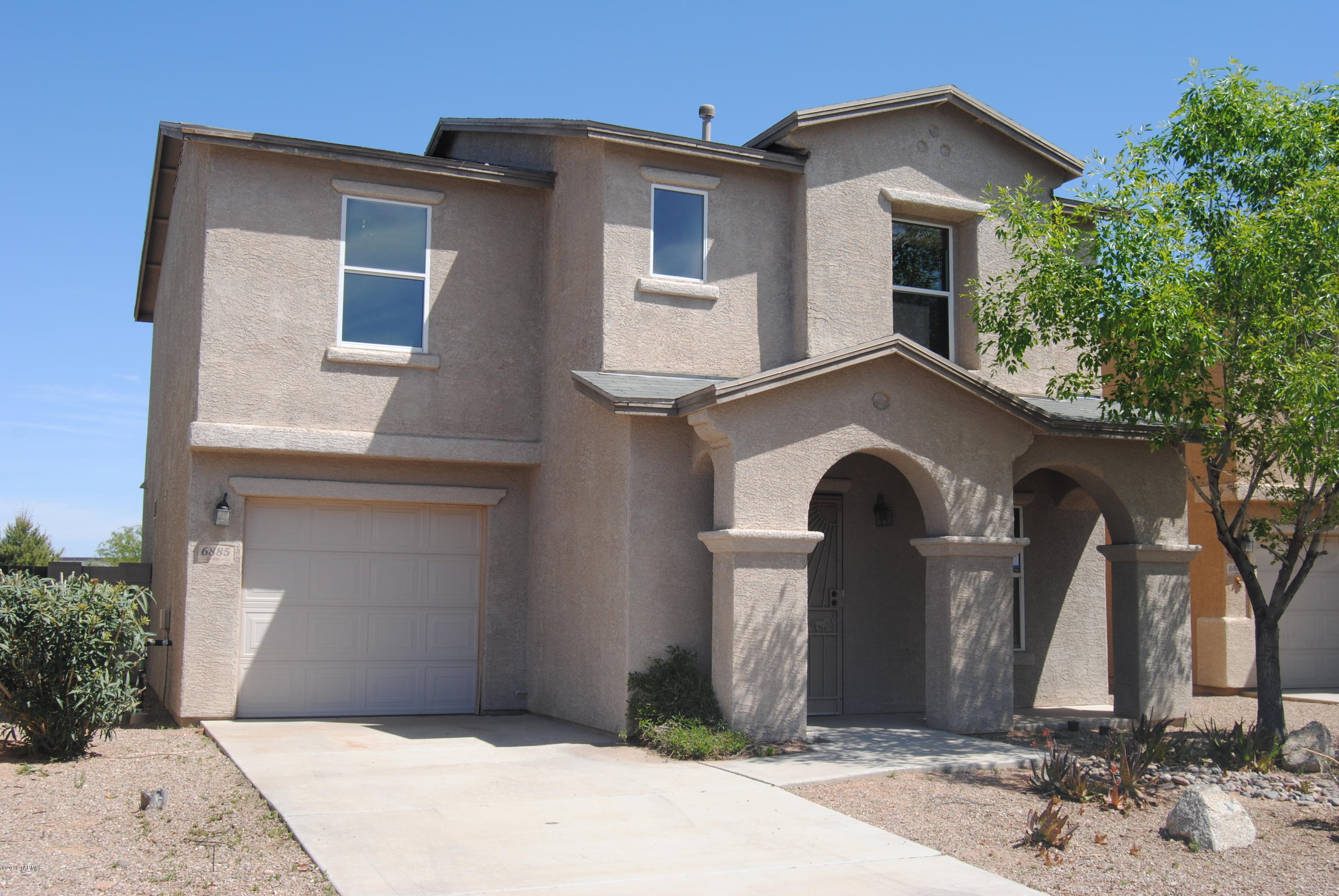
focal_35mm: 36
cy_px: 448
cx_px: 670
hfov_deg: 53.1
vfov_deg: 37.0
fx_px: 1341
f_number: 8
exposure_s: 1/250
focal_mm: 24
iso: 100
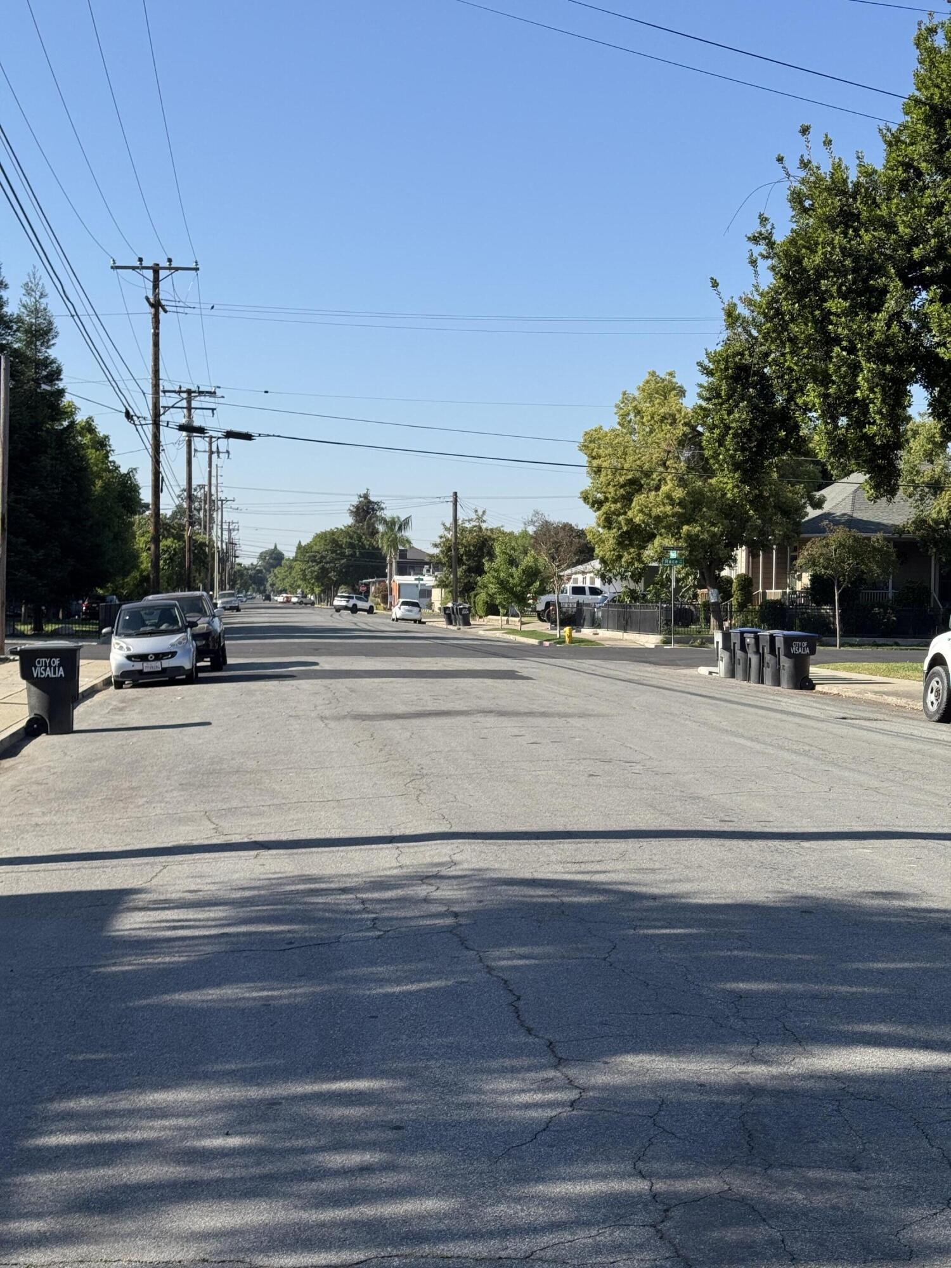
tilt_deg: -1.7
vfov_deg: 39.7
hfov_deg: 30.3
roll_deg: -0.3
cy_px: 634
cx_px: 476
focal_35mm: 48
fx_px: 1758
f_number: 1.78
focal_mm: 6.76
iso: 64
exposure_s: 1/4608
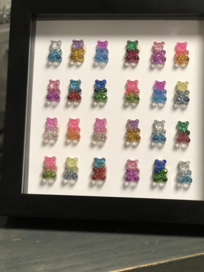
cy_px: 94
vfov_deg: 27.2
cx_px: 96
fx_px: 557
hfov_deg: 20.7
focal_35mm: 71
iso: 125
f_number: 2.4
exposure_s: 1/33
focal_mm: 6
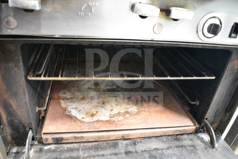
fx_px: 179
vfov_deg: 48.0
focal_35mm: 27
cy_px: 80
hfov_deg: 67.4
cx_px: 119
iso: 18000
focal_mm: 18
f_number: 3.5
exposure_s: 1/30
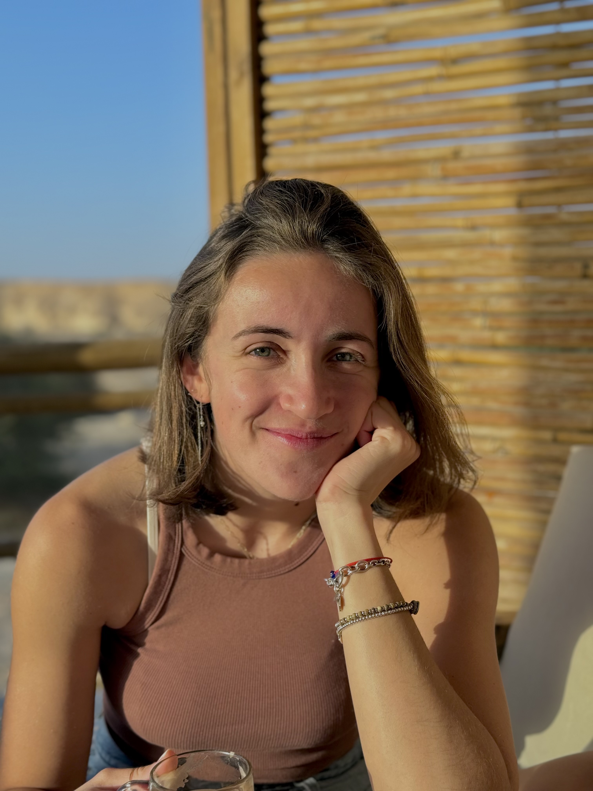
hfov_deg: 30.3
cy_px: 396
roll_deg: +1.9
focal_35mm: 48
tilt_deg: -3.7
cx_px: 296
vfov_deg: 39.7
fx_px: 1096
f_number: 1.78
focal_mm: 6.76
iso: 64
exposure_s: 1/1795
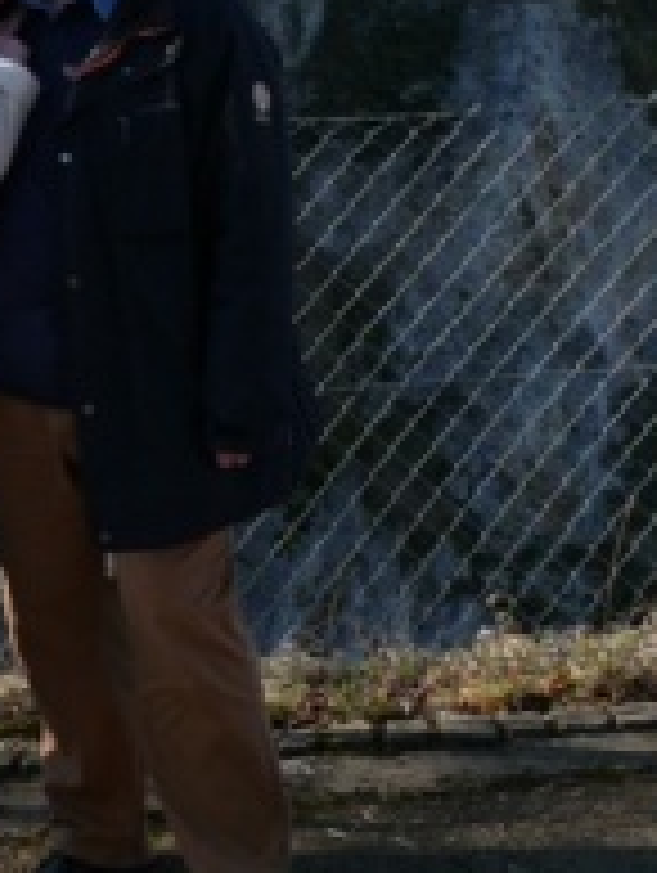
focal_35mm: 106
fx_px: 2677
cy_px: -130
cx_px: 40
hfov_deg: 13.8
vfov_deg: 17.8
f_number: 5
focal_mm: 9.6
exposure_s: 1/250
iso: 100
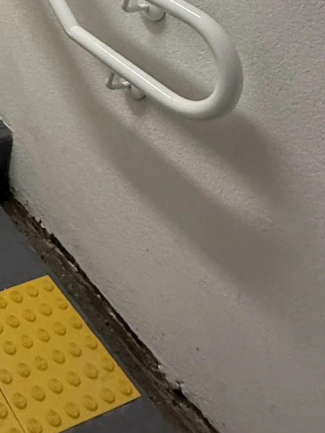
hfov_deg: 23.2
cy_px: -121
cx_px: -199
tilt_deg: -15.3
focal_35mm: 46
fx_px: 576
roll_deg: -2.7
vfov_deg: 32.1
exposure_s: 1/100
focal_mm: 2.22
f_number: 2.2
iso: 160
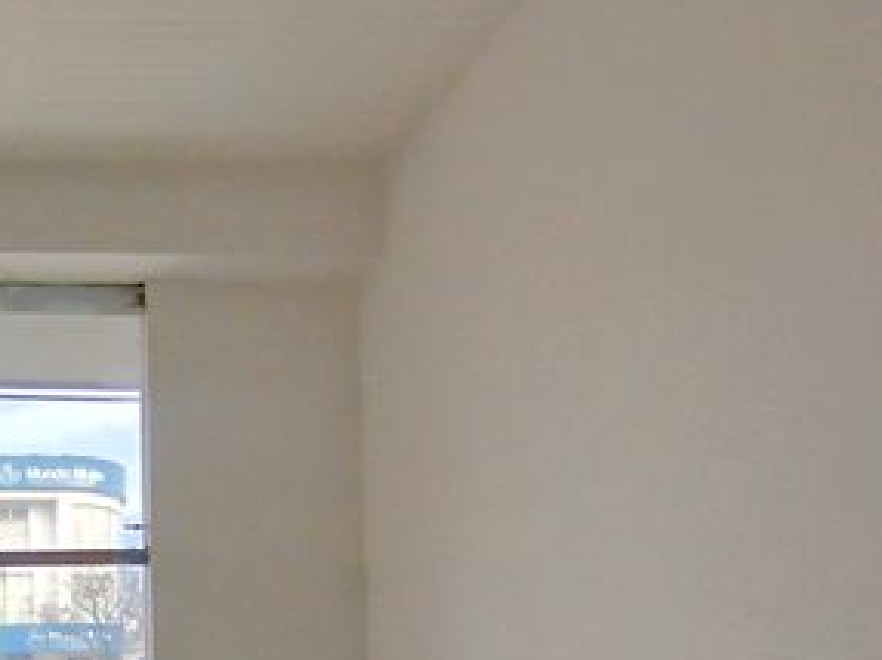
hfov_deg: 40.7
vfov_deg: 35.9
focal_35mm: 35
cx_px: -119
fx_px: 891
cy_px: 688
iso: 100
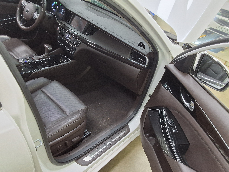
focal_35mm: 28
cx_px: 114
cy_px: 86
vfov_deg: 49.7
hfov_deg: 63.4
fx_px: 185
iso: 125
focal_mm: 2.91
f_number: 1.9
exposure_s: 1/40
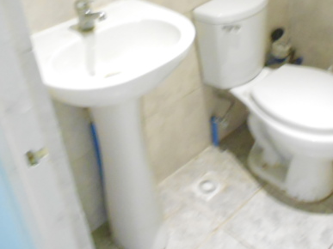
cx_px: 207
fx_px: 414
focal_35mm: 43
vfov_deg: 33.0
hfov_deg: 43.5
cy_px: 66
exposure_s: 1/20
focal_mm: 4.6
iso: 800
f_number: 3.2
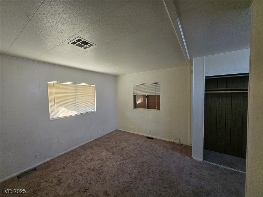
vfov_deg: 89.9
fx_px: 99
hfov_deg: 106.2
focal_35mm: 13
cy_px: 98
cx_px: 132
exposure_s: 1/60
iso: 200
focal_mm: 1.7
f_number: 2.2
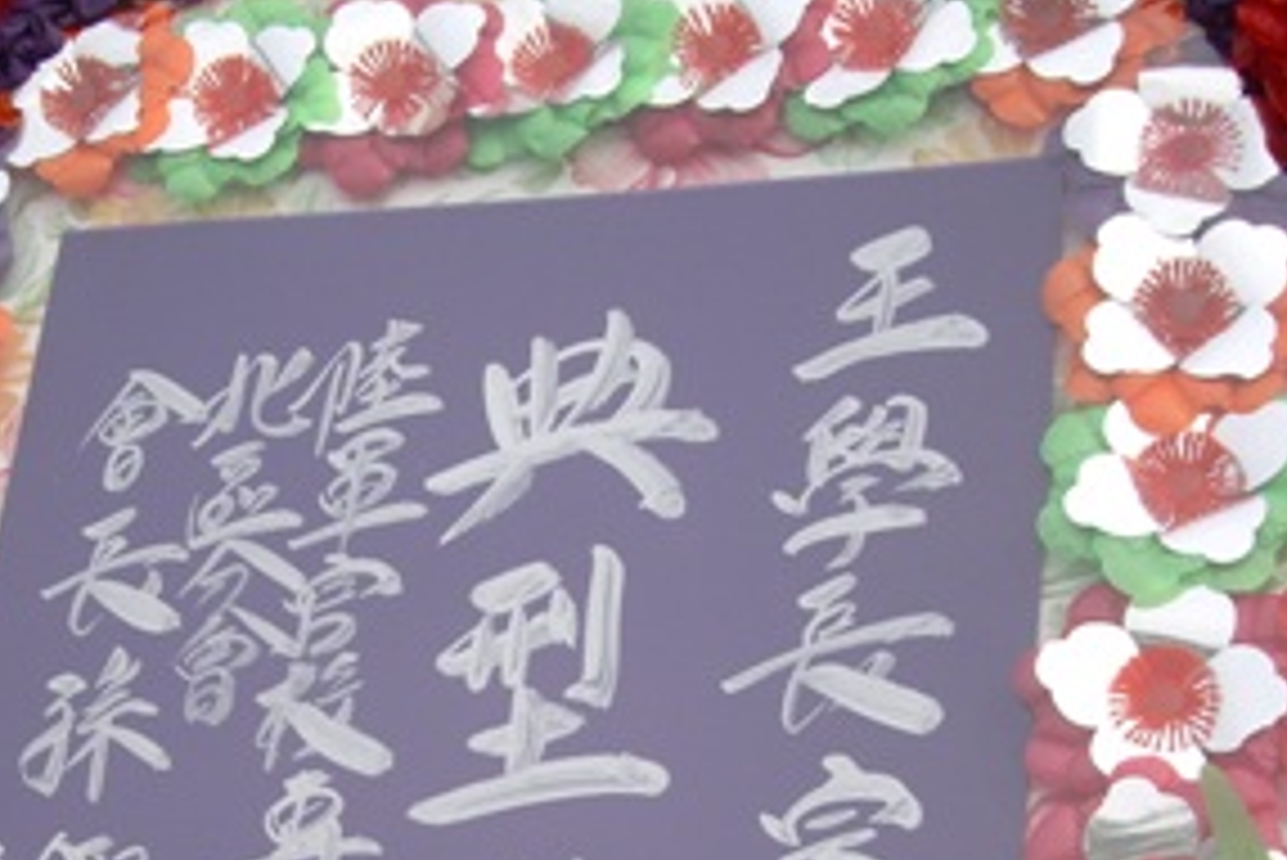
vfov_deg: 17.5
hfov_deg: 26.6
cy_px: 903
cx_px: 500
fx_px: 2718
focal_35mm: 76
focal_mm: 7.9
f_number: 2.8
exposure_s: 1/640
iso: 64
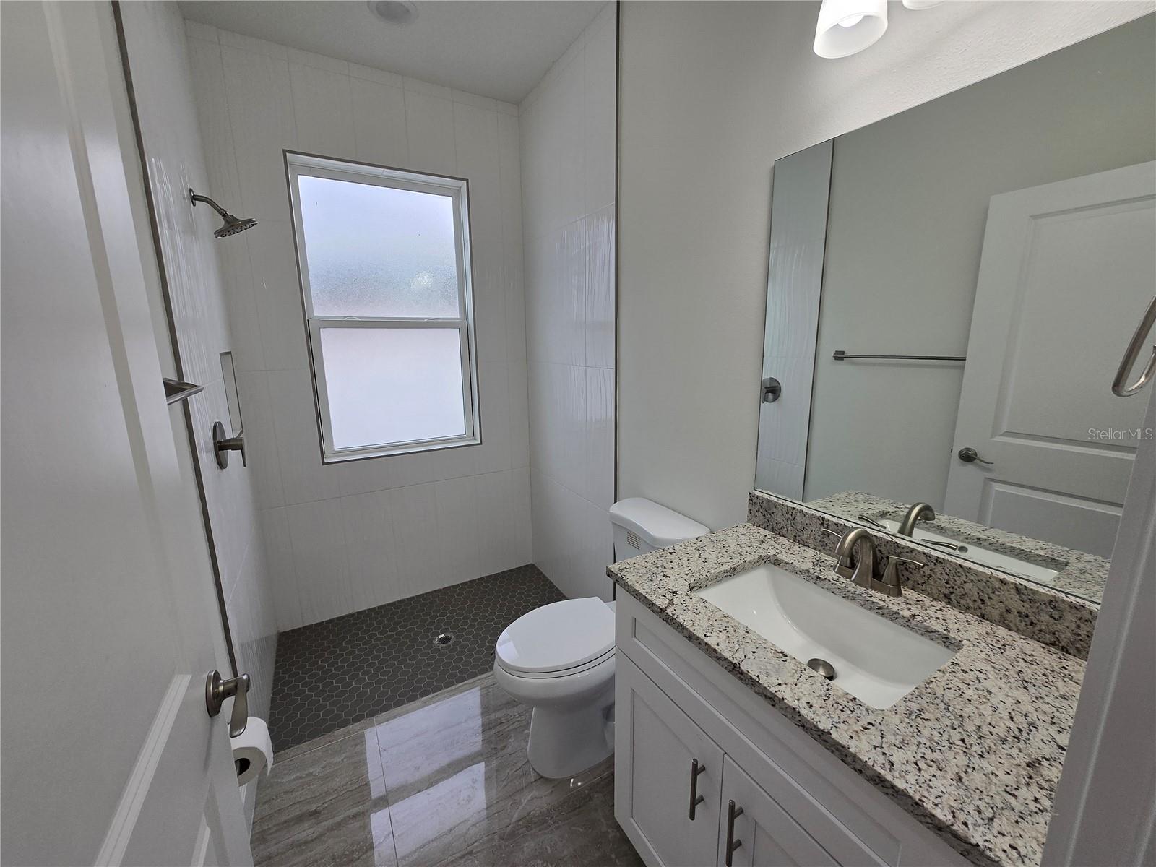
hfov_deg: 106.2
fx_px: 434
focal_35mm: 13
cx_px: 578
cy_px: 434
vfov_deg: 89.9
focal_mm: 1.7
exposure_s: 1/60
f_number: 2.2
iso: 25
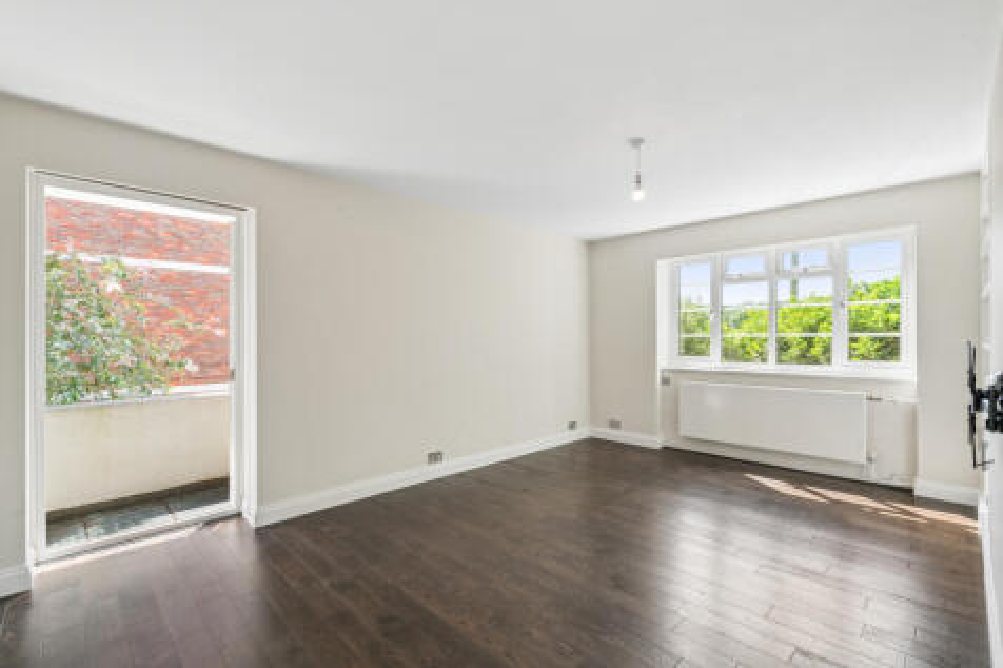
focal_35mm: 16
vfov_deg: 73.7
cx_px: 502
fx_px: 446
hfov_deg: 96.8
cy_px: 334
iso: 160
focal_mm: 16
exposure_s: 1/25
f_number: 11
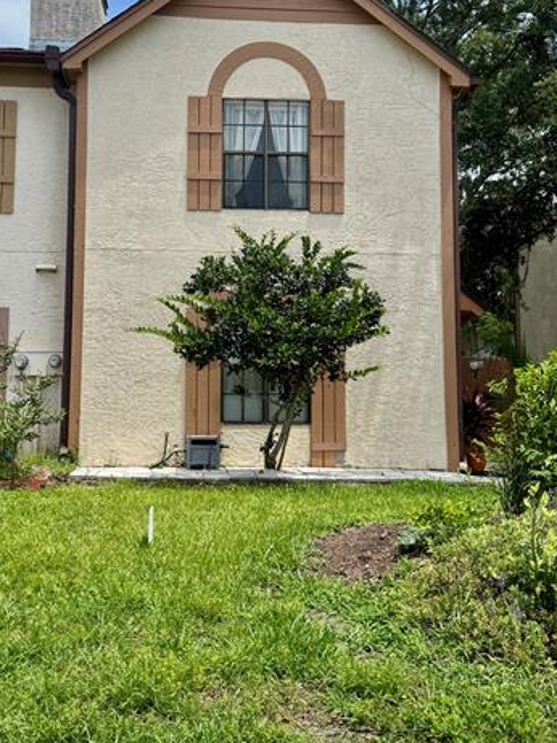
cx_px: 238
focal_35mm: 40
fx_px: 858
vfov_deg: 46.6
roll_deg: +0.6
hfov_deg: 35.9
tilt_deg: +5.6
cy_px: 305
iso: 80
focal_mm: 6.76
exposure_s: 1/4310
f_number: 1.78
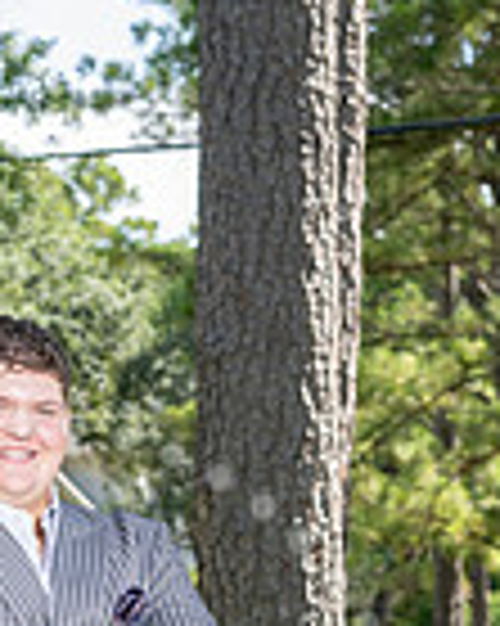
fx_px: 4778
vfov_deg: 7.4
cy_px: 829
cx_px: 14
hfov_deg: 6.0
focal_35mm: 258
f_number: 7.1
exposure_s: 1/250
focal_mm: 85
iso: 320
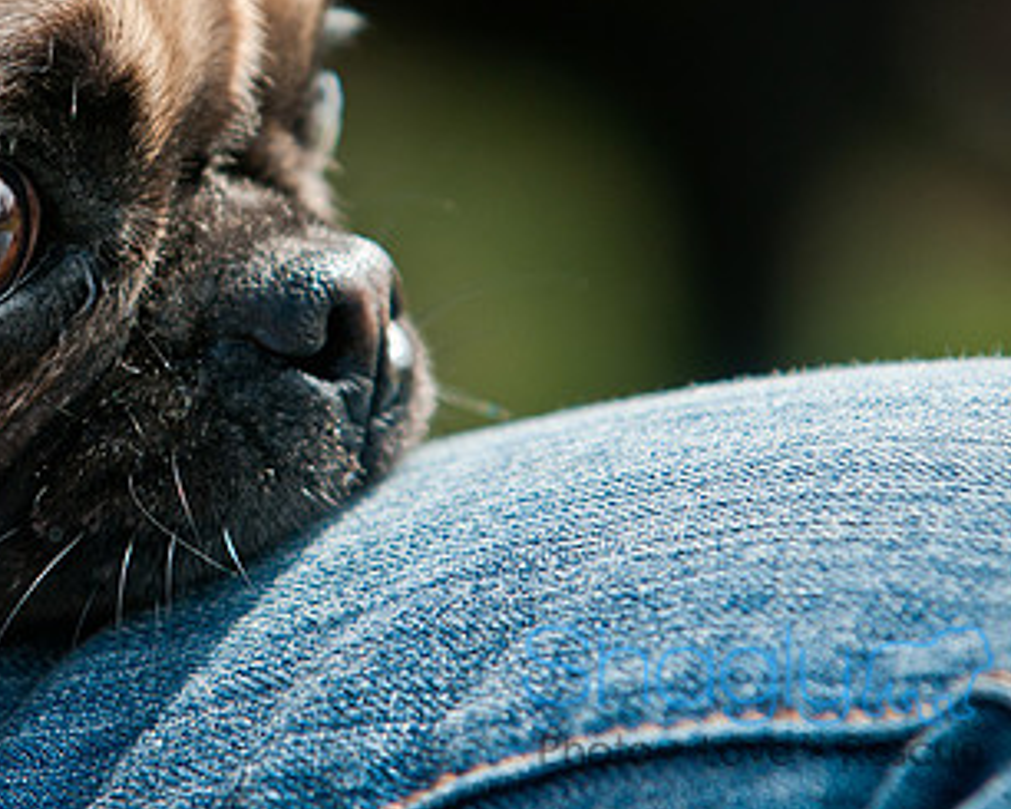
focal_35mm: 466
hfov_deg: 4.1
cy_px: 200
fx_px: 13945
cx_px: 93
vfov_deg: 3.3
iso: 200
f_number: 5
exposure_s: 1/500
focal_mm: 175
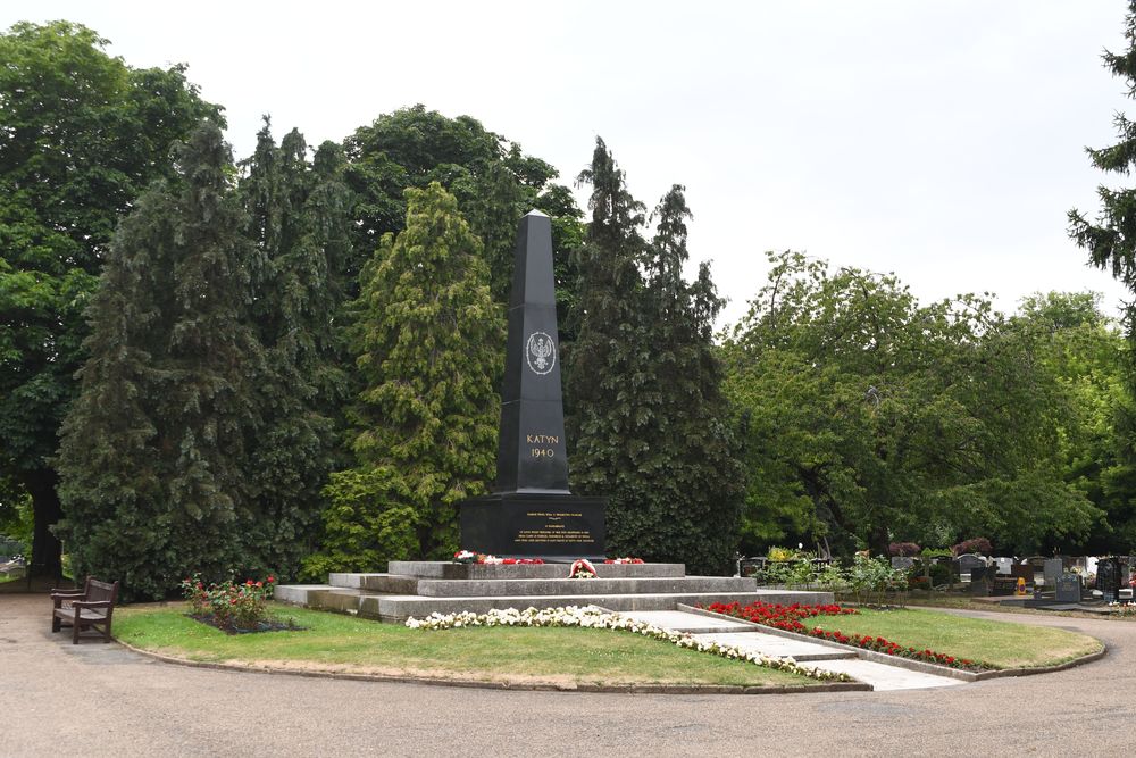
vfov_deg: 33.4
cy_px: 379
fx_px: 1262
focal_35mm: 40
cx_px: 568
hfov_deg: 48.5
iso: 160
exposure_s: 1/500
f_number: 4
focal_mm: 27
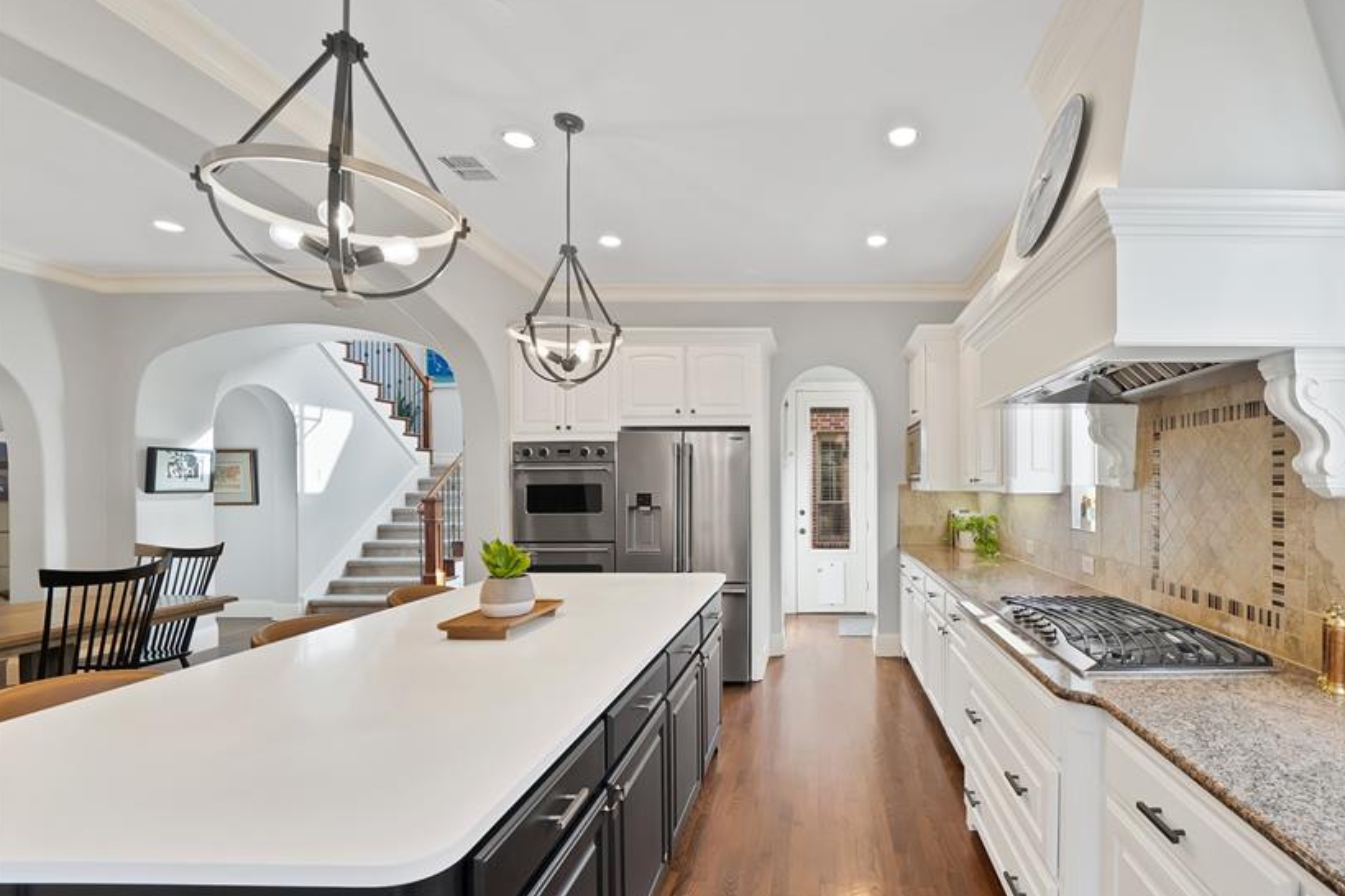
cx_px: 831
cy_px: 483
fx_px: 560
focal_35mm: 15
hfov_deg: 98.5
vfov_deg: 77.2
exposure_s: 1/10
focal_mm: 12
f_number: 9
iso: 640
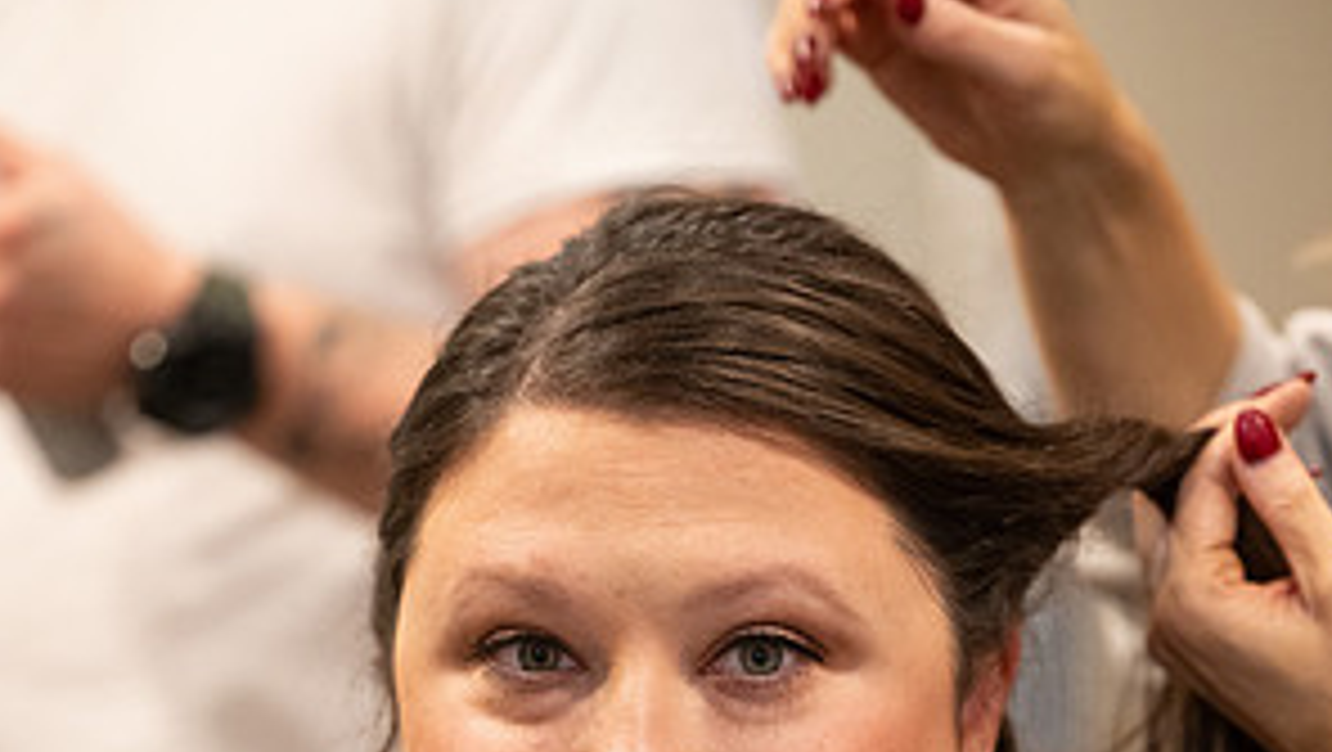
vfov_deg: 7.2
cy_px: 887
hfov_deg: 12.9
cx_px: 670
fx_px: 5903
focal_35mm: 167
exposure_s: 1/250
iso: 5000
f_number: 3.5
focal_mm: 105
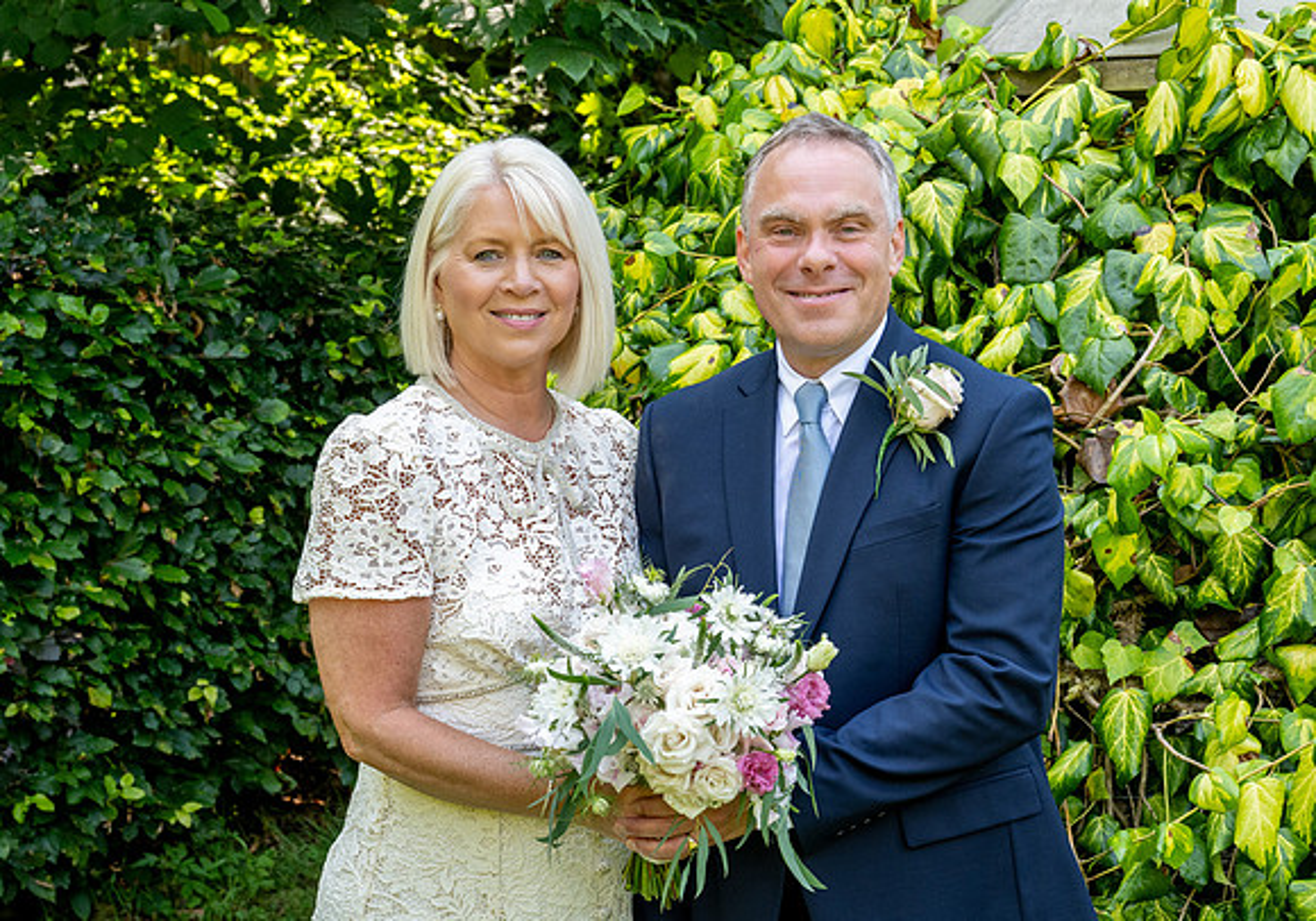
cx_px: 786
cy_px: 389
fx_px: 2499
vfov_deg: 20.9
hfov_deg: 29.4
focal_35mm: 67
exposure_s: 1/125
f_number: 8
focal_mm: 51
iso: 500
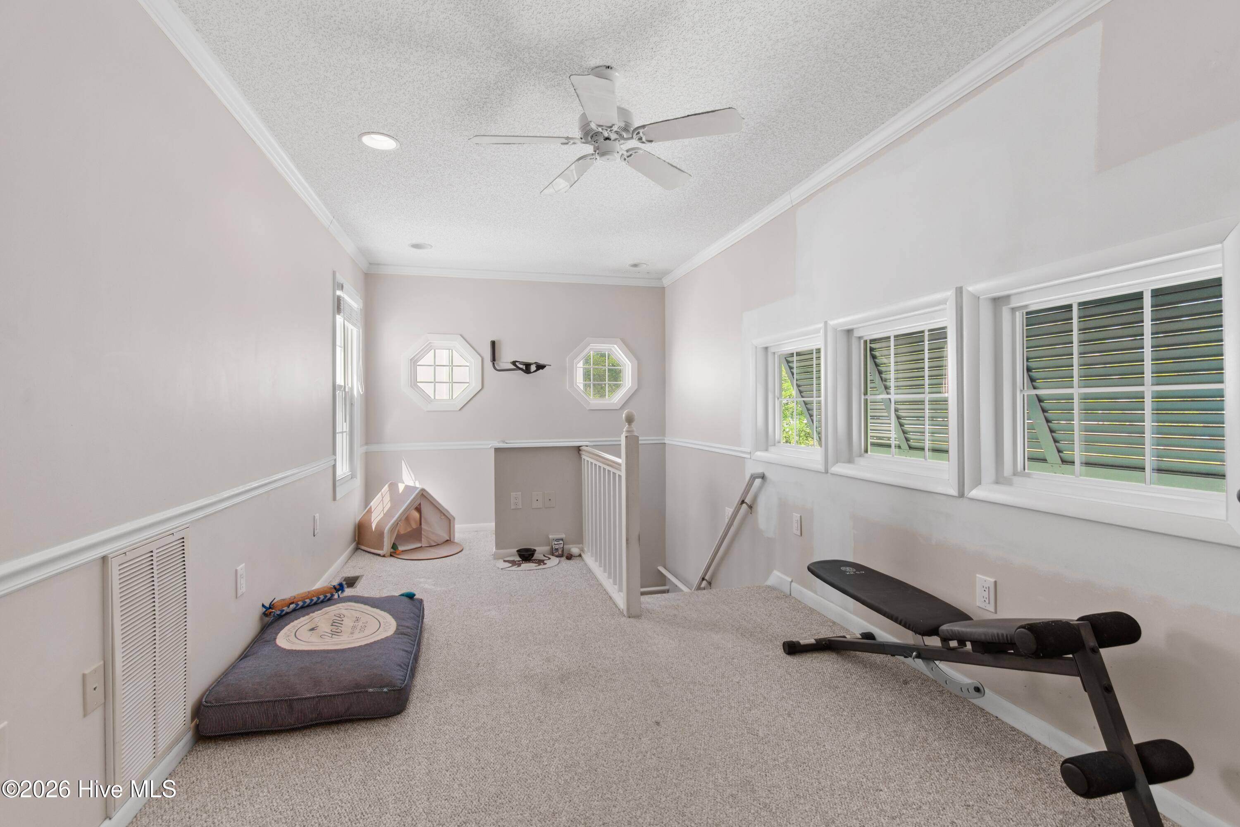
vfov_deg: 77.3
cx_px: 620
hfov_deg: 100.4
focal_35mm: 15
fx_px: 517
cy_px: 414
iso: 100
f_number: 4.5
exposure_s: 1/10
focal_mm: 10
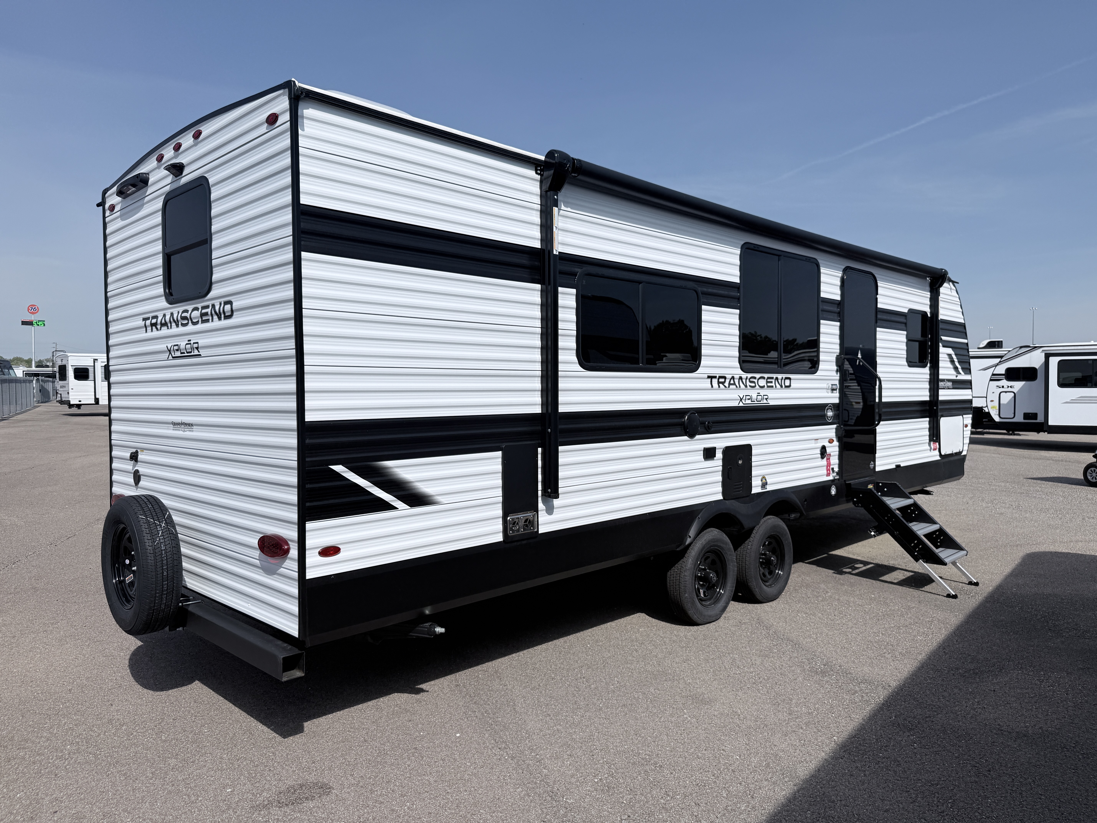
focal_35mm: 24
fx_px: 761
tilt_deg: -1.1
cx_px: 548
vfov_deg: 56.8
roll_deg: +0.6
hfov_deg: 71.6
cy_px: 412
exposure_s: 1/10309
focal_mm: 6.76
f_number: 1.78
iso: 80
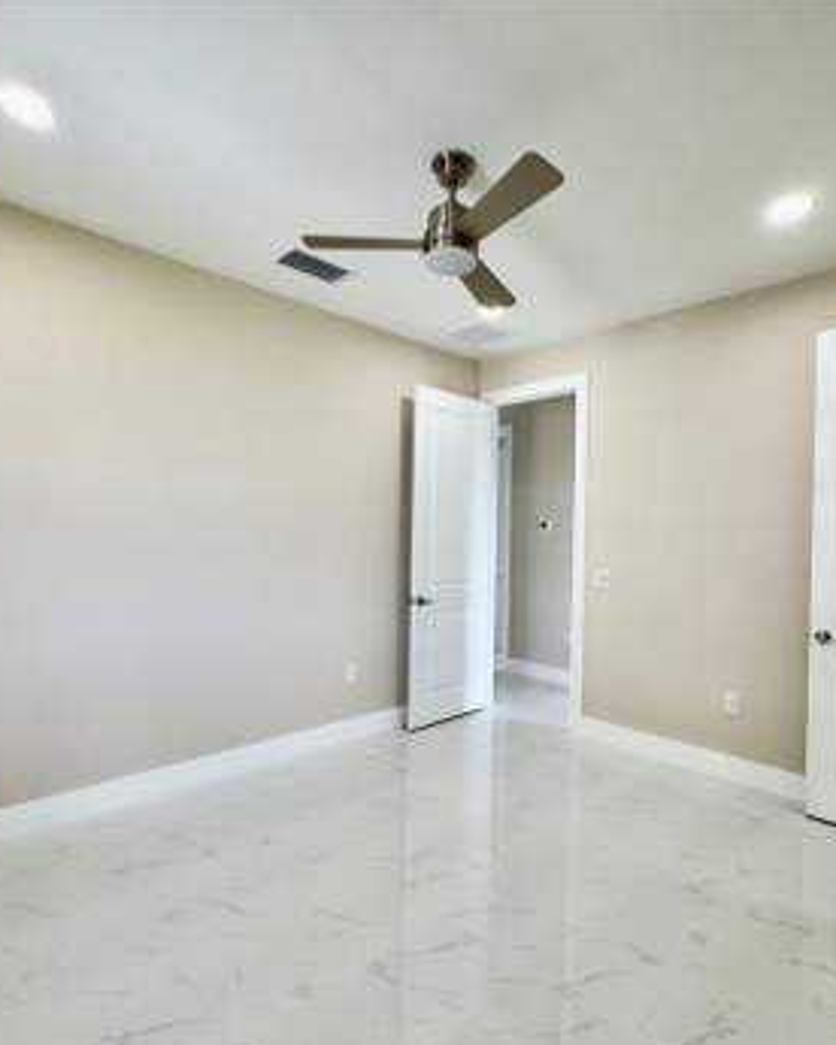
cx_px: 439
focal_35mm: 19
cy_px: 542
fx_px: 588
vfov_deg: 83.2
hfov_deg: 70.8
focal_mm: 2.22
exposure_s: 1/120
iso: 80
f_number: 2.2
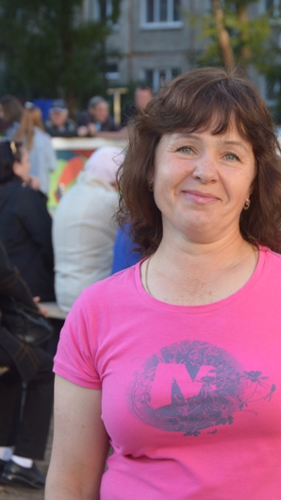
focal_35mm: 147
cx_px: 238
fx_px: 1948
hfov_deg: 8.2
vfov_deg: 14.6
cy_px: 250
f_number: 5.6
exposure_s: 1/125
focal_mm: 62
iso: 280
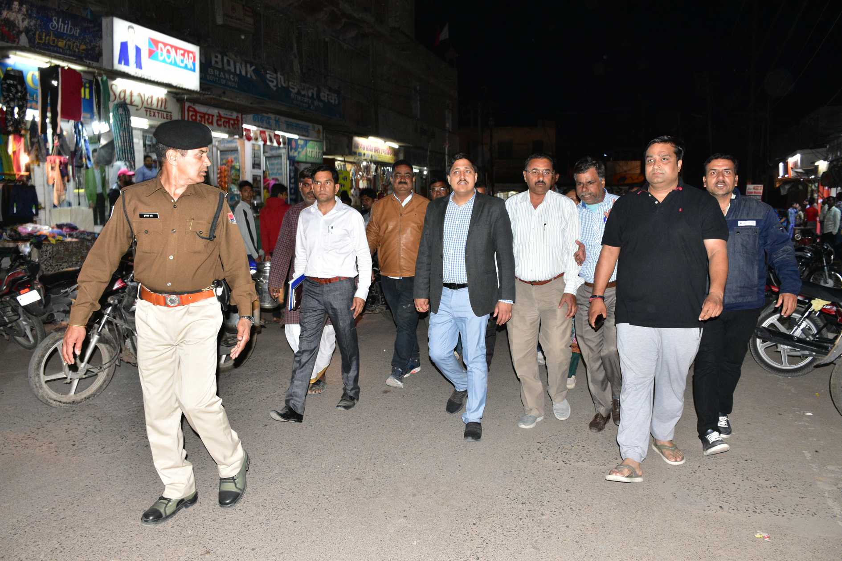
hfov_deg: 67.4
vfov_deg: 47.9
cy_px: 280
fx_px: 631
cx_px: 421
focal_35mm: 27
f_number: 5.6
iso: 1600
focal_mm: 18
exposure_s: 1/60
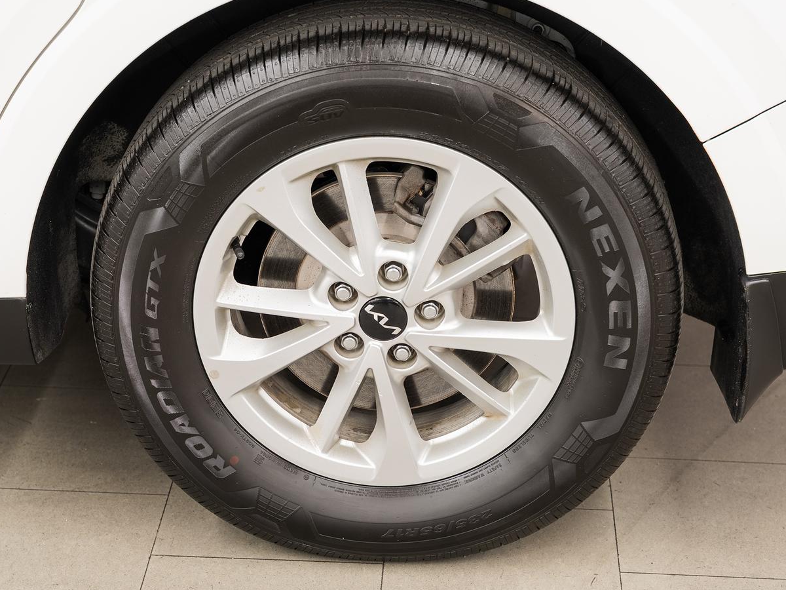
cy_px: 323
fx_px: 1930
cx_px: 382
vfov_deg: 17.4
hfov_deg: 23.0
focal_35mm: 85
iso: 100
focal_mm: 70
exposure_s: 1/4
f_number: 4.5
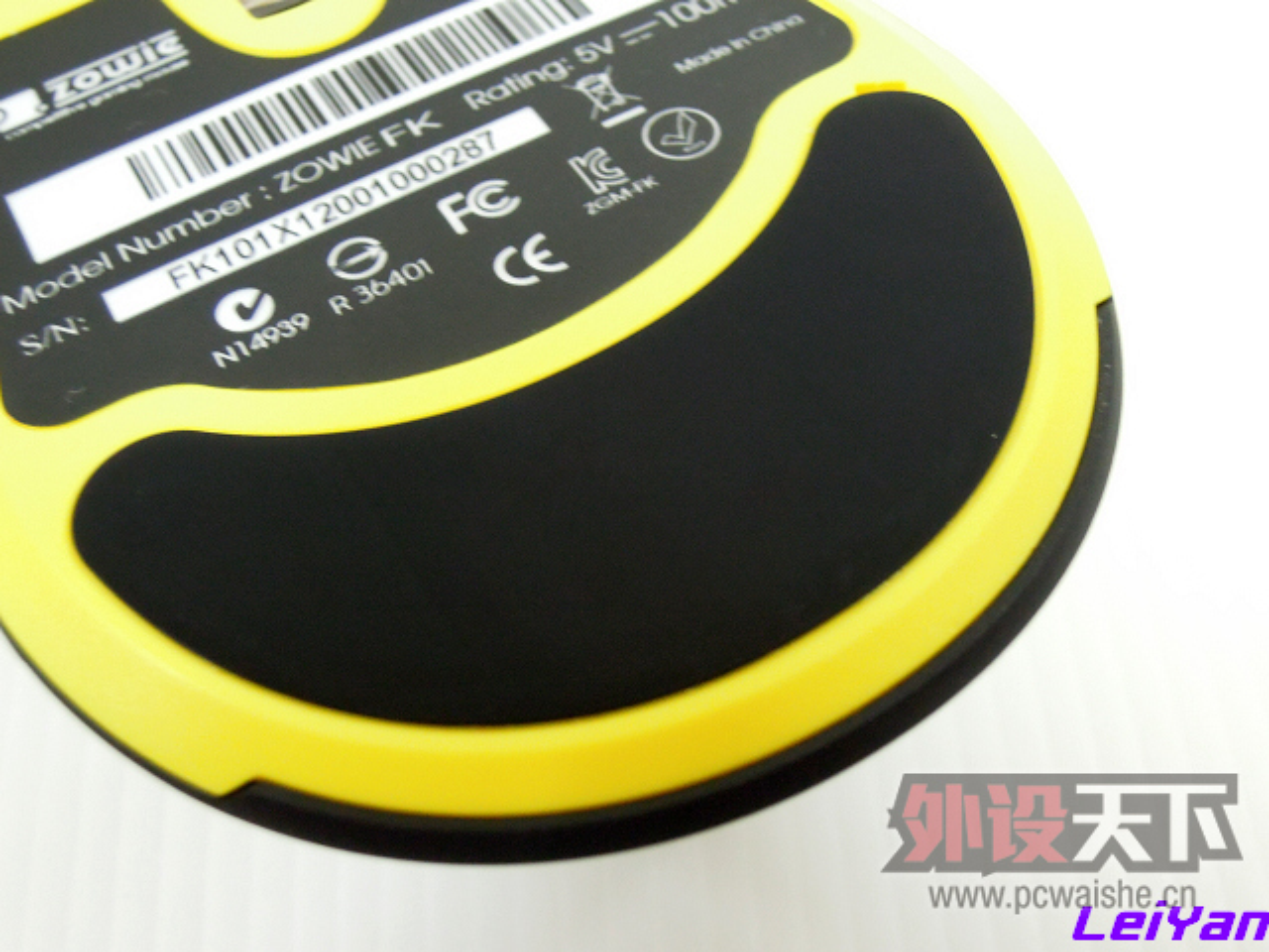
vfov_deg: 32.2
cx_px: 634
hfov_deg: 42.1
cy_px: 476
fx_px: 1650
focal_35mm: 45
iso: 800
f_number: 3.5
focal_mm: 8.1
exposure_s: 1/10
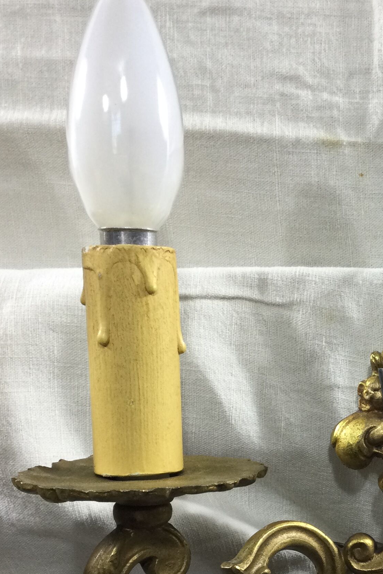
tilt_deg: -4.8
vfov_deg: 30.9
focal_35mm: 63
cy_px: 483
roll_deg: +0.6
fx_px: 1005
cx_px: 374
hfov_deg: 20.9
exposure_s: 1/33
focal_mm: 3.3
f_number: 2.4
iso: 25
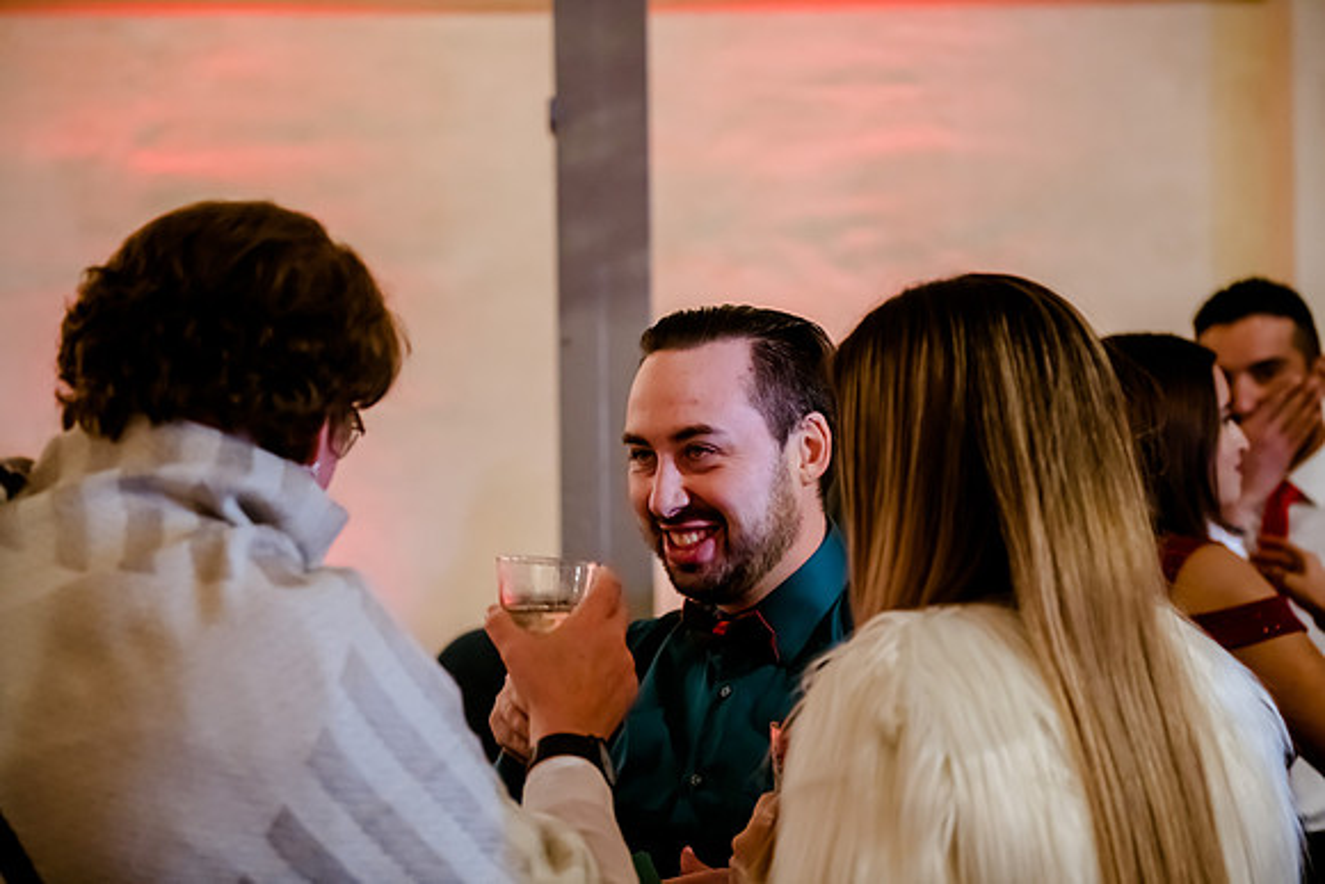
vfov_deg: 19.8
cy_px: 442
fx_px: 2537
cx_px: 646
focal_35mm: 69
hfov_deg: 29.3
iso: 5000
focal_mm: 66
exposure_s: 1/125
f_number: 2.8
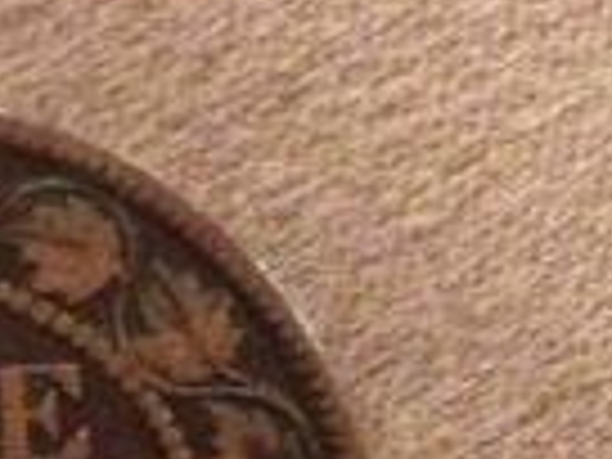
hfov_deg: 18.2
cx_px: -112
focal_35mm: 103
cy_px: 531
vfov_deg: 14.0
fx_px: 1821
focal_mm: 4.28
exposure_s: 1/15
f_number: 2.4
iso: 800
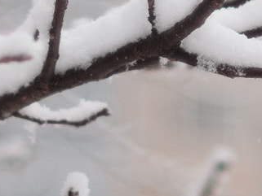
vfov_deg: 8.1
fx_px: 1378
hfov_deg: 10.8
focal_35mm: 182
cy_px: -2
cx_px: 197
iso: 200
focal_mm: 25
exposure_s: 1/450
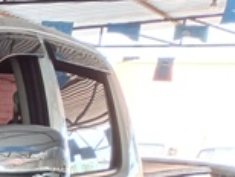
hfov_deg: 11.4
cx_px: -374
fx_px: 918
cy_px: 359
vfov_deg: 10.1
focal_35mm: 135
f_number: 1.8
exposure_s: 1/60
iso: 160
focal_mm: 3.98
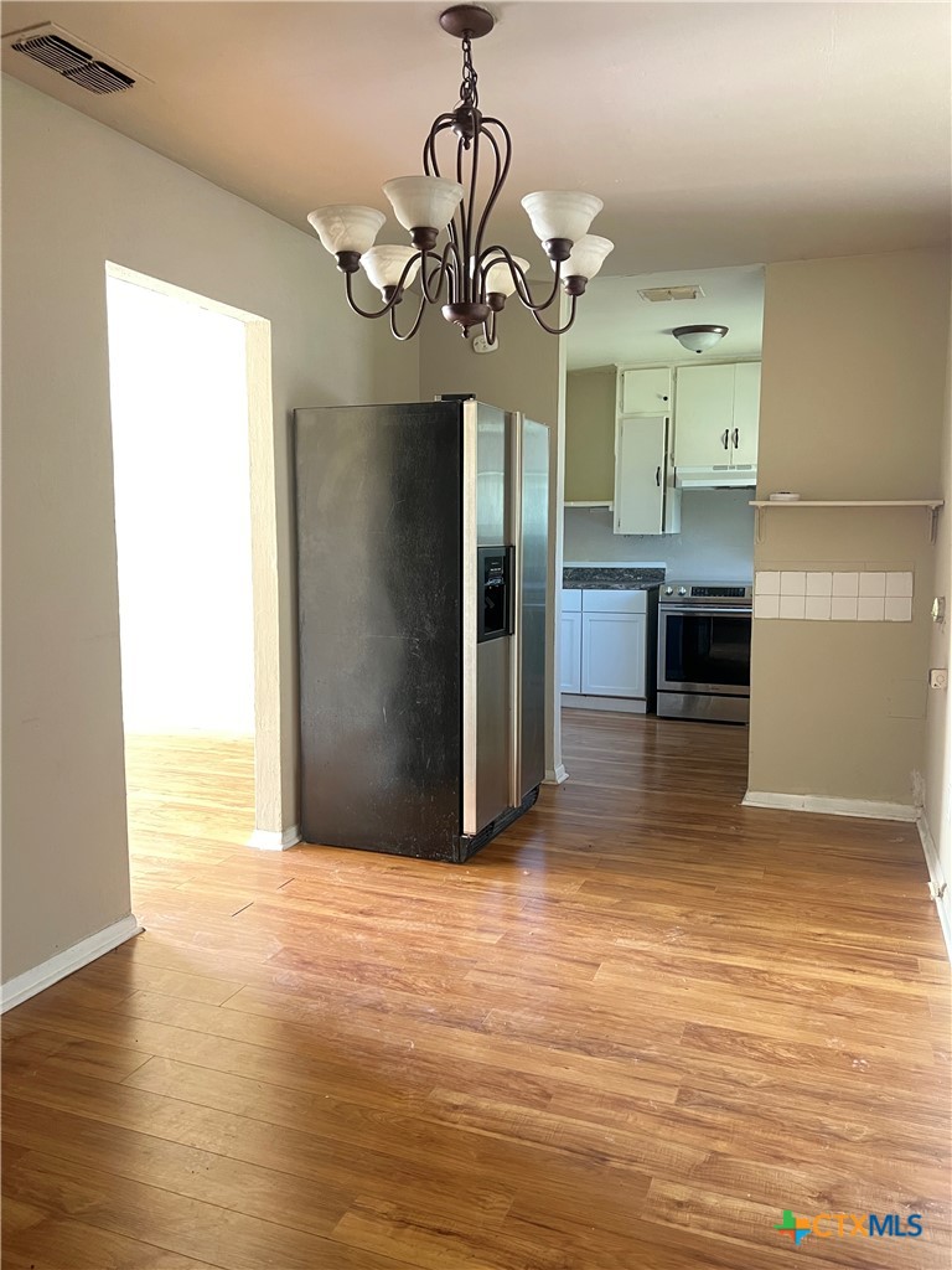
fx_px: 953
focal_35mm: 26
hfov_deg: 53.1
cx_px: 476
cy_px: 635
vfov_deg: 67.3
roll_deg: +0.2
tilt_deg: -5.9
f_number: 1.5
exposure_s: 1/30
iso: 800
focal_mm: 5.7
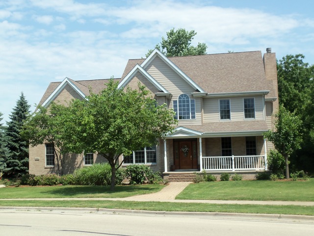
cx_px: 157
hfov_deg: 39.7
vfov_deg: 30.3
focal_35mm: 48
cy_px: 118
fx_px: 435
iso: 80
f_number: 3.9
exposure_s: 1/640
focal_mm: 8.7
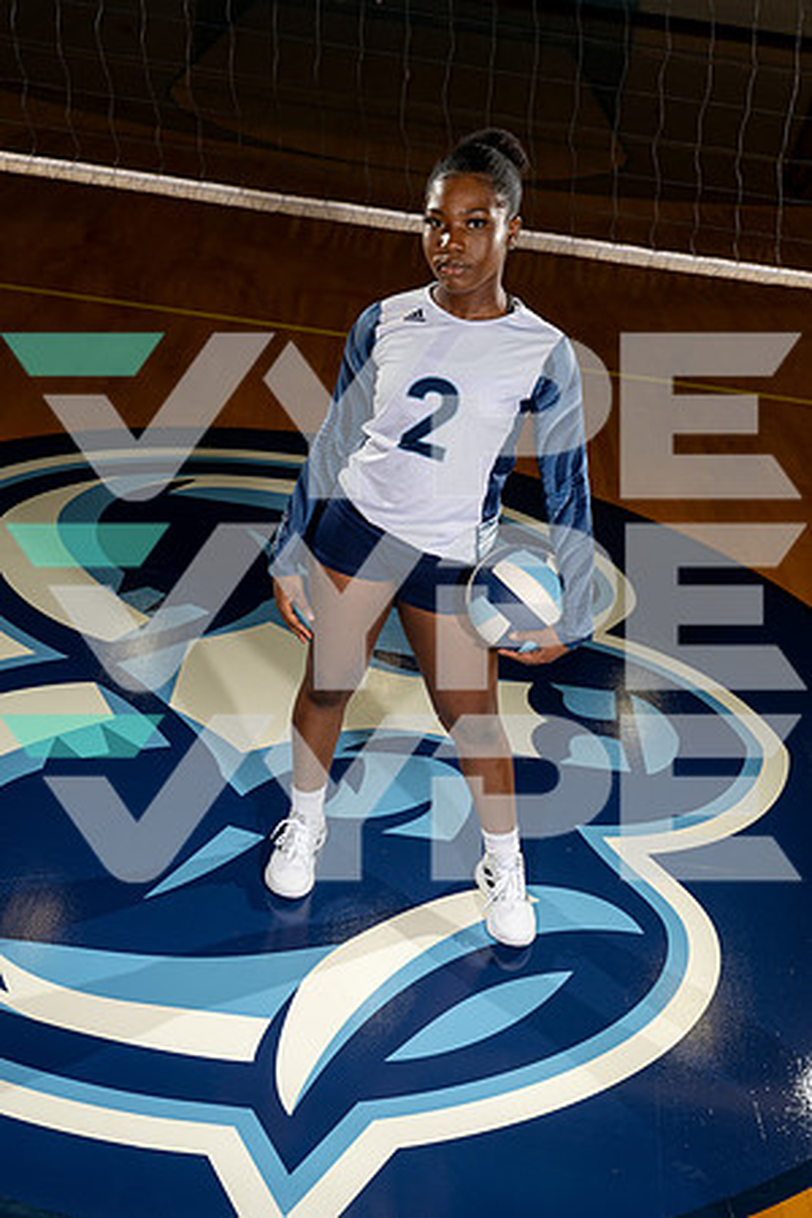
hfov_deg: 31.9
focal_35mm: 42
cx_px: 406
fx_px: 1421
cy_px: 609
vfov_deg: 46.4
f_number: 6.3
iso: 250
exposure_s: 1/250
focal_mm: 42
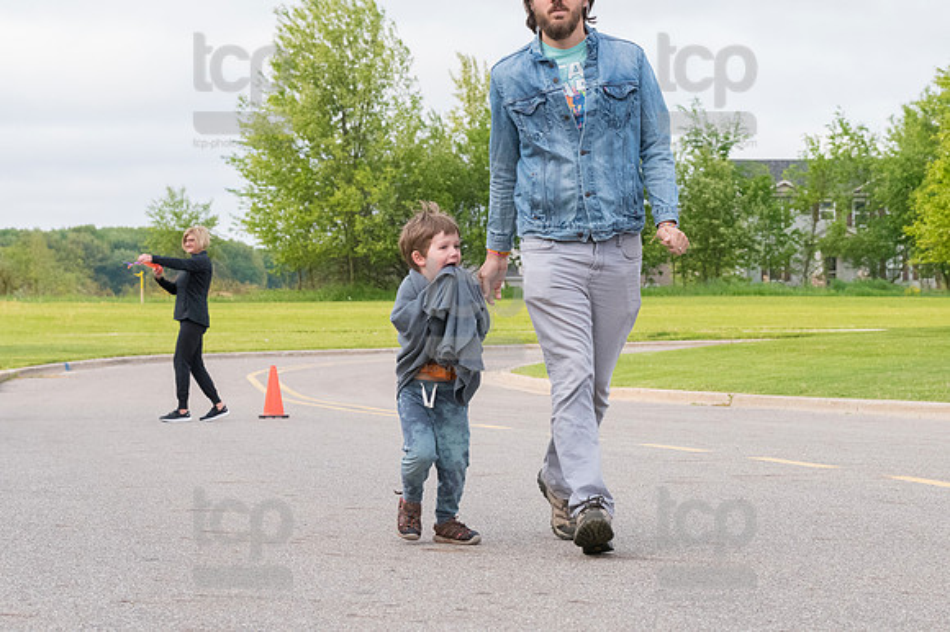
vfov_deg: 11.4
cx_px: 475
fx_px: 3165
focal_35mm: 120
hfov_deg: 17.1
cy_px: 316
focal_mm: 80
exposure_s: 1/1250
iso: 3200
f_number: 7.1
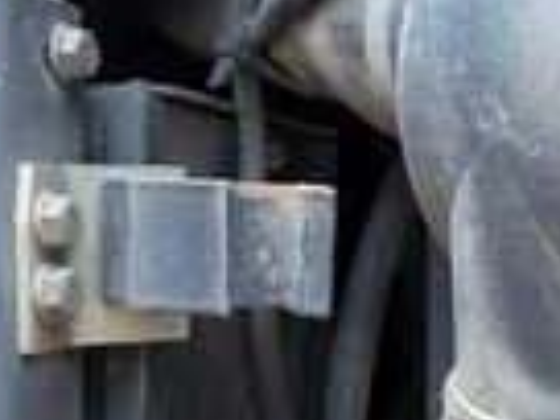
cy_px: 358
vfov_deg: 13.9
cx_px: 848
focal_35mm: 106
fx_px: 1715
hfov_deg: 16.8
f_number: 1.78
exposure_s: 1/284
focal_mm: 6.76
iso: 64
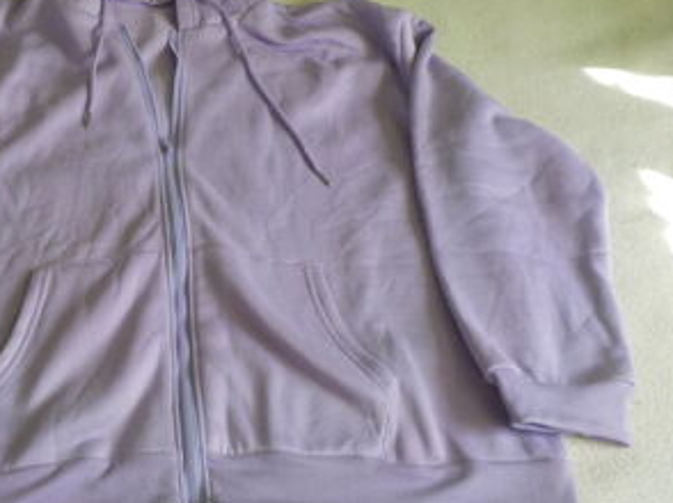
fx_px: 952
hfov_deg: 37.8
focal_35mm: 49
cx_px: 158
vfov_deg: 29.5
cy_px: 176
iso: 140
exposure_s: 1/30
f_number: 3.3
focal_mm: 4.1
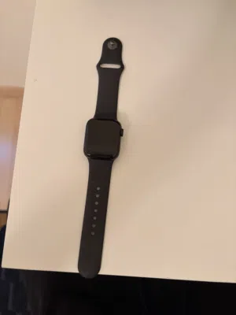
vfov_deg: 67.3
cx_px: 118
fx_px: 236
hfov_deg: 53.1
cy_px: 158
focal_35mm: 26
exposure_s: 1/50
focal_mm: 5.96
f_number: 1.6
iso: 200
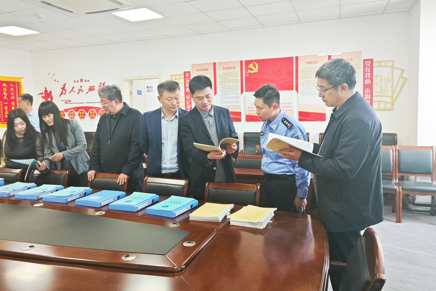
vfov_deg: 47.9
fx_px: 327
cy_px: 146
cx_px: 218
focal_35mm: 27
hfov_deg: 67.4
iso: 5000
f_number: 7.1
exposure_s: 1/400
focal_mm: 18
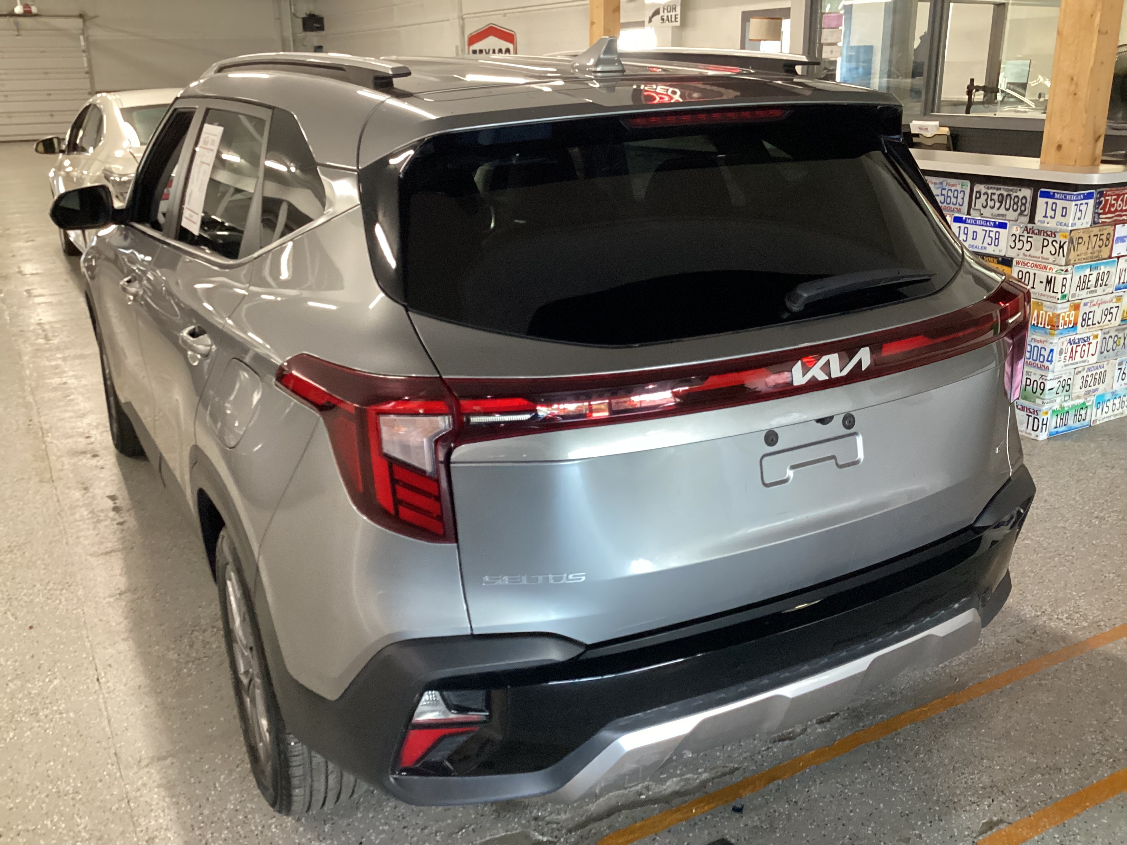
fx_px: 1009
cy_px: 422
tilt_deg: -19.5
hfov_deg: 58.4
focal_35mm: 31
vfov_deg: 45.4
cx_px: 564
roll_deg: +0.1
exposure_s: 1/60
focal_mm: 3.3
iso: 320
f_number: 2.4
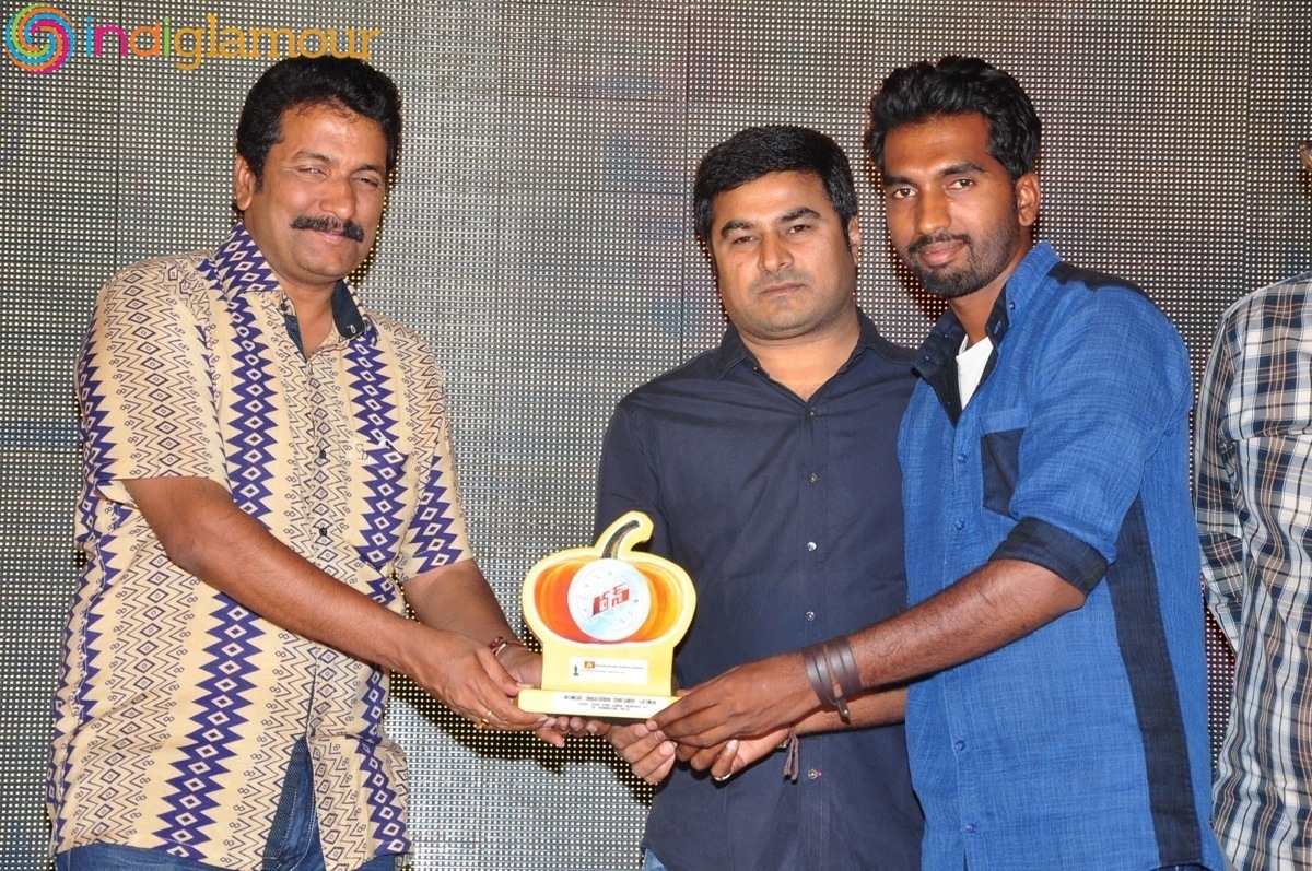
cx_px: 656
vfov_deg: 12.1
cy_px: 436
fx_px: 4095
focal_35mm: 112
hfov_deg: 18.2
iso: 500
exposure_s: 1/125
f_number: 7.1
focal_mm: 75
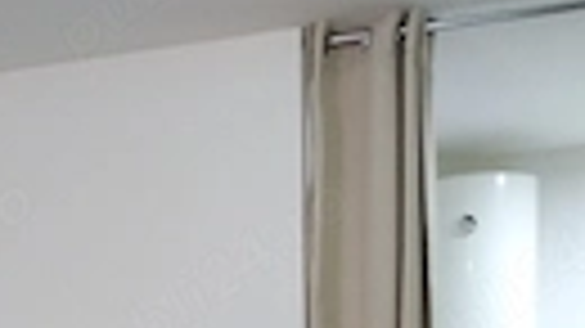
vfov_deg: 12.0
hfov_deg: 23.7
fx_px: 1349
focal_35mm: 87
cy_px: 710
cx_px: 45
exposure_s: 1/30
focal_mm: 3.62
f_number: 1.8
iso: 327
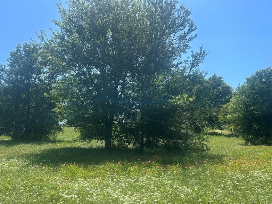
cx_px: 154
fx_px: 267
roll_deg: +0.4
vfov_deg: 41.4
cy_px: 130
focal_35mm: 34
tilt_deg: +4.7
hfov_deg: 53.8
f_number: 1.5
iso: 50
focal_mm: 5.7
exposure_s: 1/2762
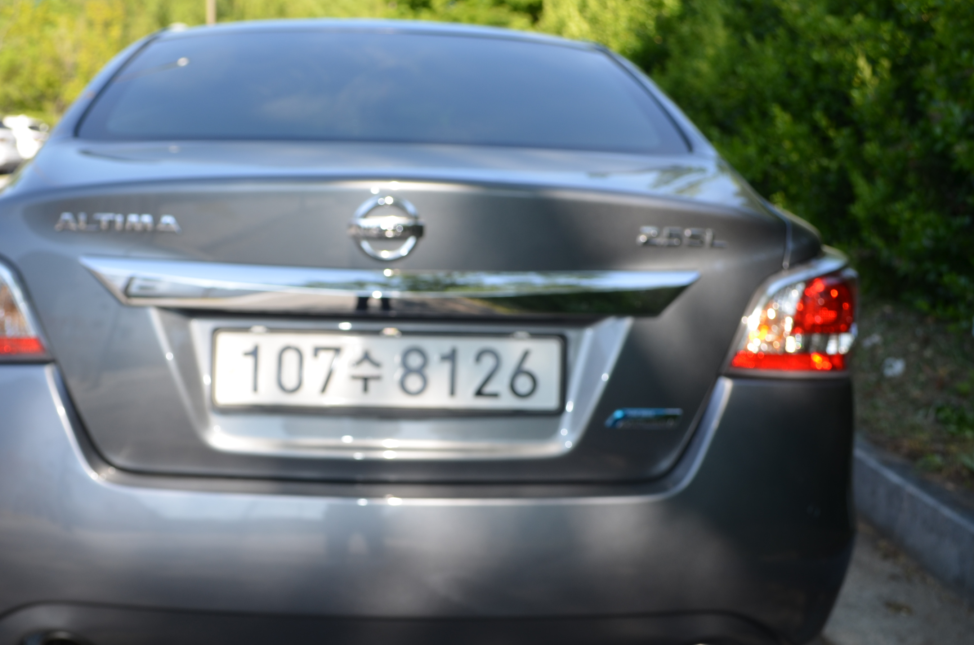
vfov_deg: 32.3
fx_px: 1107
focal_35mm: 41
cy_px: 424
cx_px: 369
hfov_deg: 47.1
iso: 100
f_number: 7.1
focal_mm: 20
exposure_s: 1/200
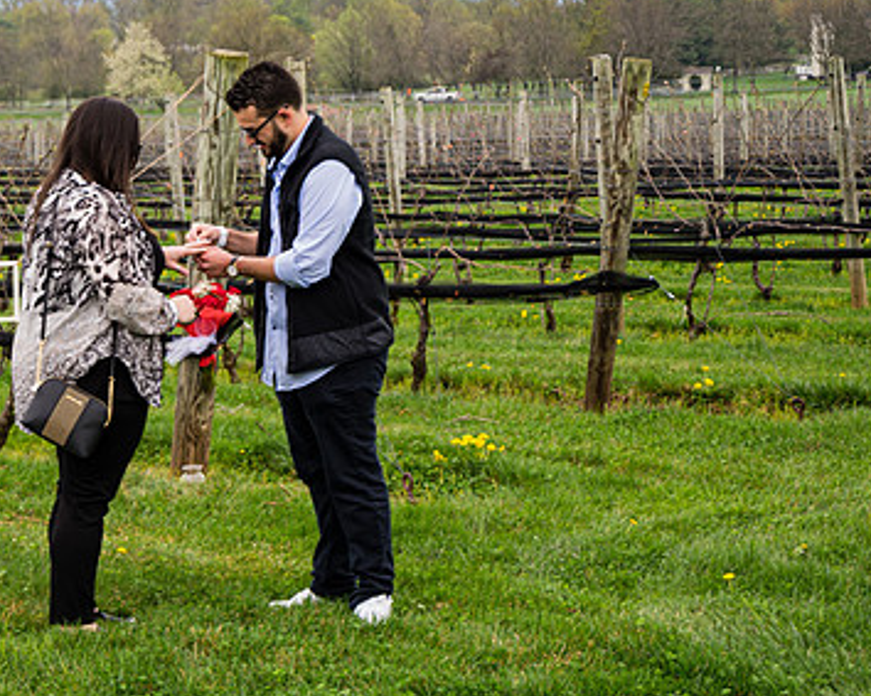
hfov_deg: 20.8
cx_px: 183
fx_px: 2345
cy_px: 268
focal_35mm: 91
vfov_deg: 16.9
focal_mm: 57
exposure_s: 1/125
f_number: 4
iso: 64
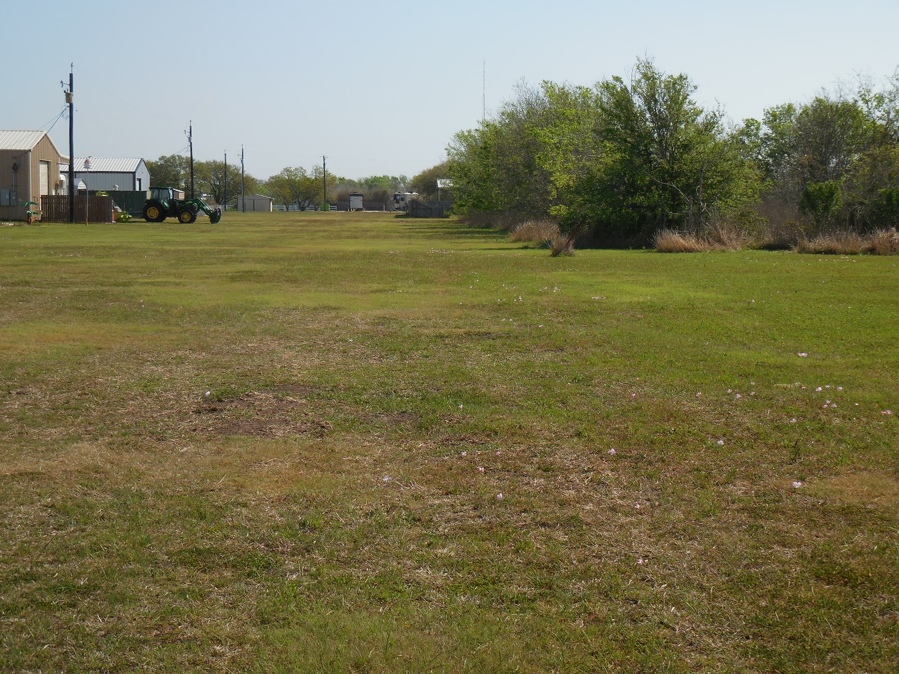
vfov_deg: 21.0
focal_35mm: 70
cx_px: 450
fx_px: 1818
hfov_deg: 27.8
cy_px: 337
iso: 125
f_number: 4.7
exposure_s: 1/1000
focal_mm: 12.6
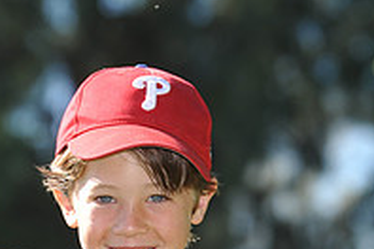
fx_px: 4415
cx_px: 206
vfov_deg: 3.2
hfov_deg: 4.9
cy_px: 319
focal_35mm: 425
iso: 200
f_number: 5.6
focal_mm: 145
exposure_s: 1/320
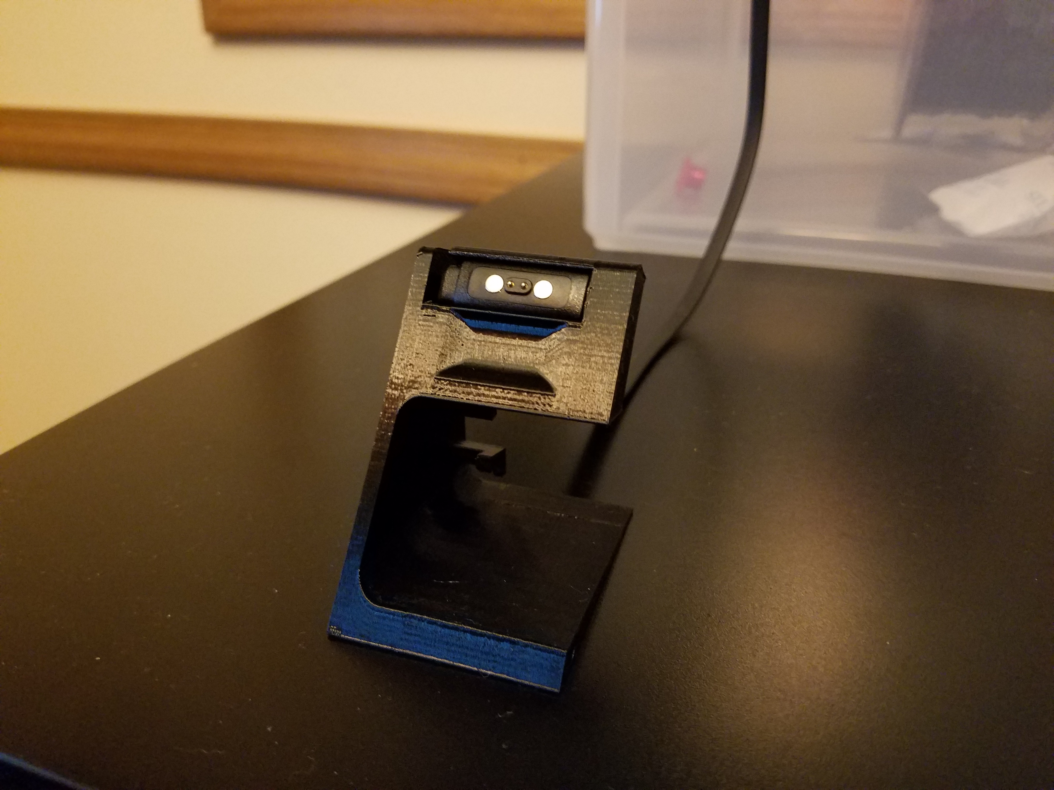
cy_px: 395
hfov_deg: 67.3
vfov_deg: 53.1
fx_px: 792
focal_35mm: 26
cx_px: 527
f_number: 1.7
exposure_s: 1/10
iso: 500
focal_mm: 4.2
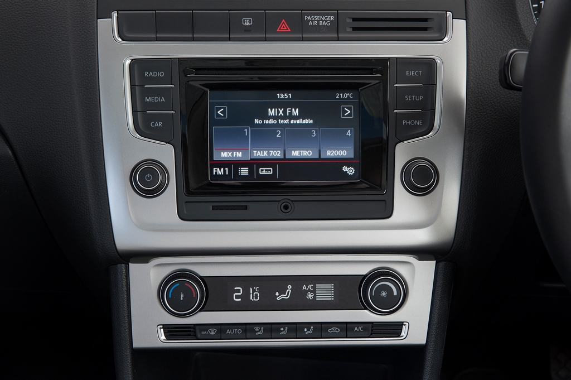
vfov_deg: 28.0
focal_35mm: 48
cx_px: 286
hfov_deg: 41.1
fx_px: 761
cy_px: 190
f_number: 11
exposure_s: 1/25
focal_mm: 48
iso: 400
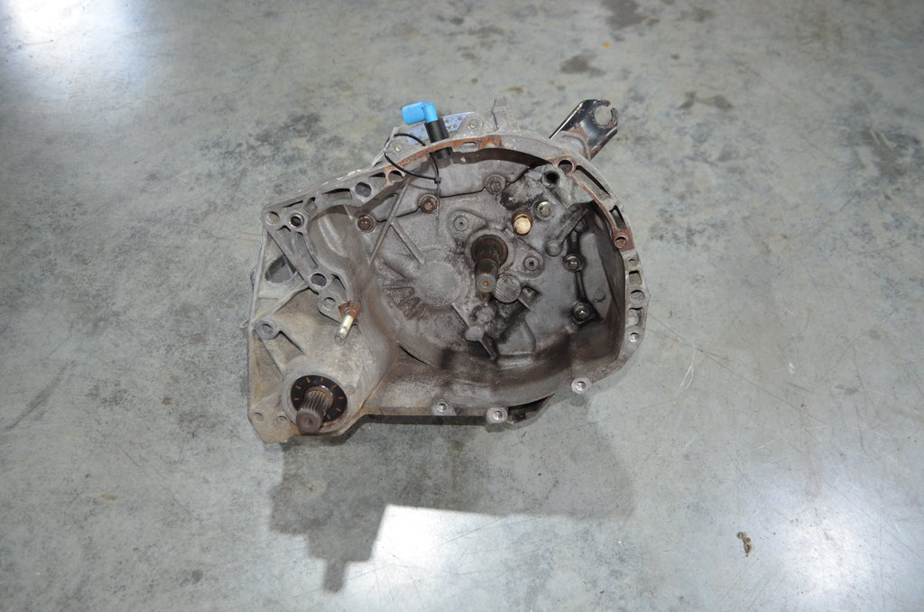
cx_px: 462
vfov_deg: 43.4
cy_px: 306
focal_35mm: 30
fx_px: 768
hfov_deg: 62.0
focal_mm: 20
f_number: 3.8
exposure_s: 1/60
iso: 640
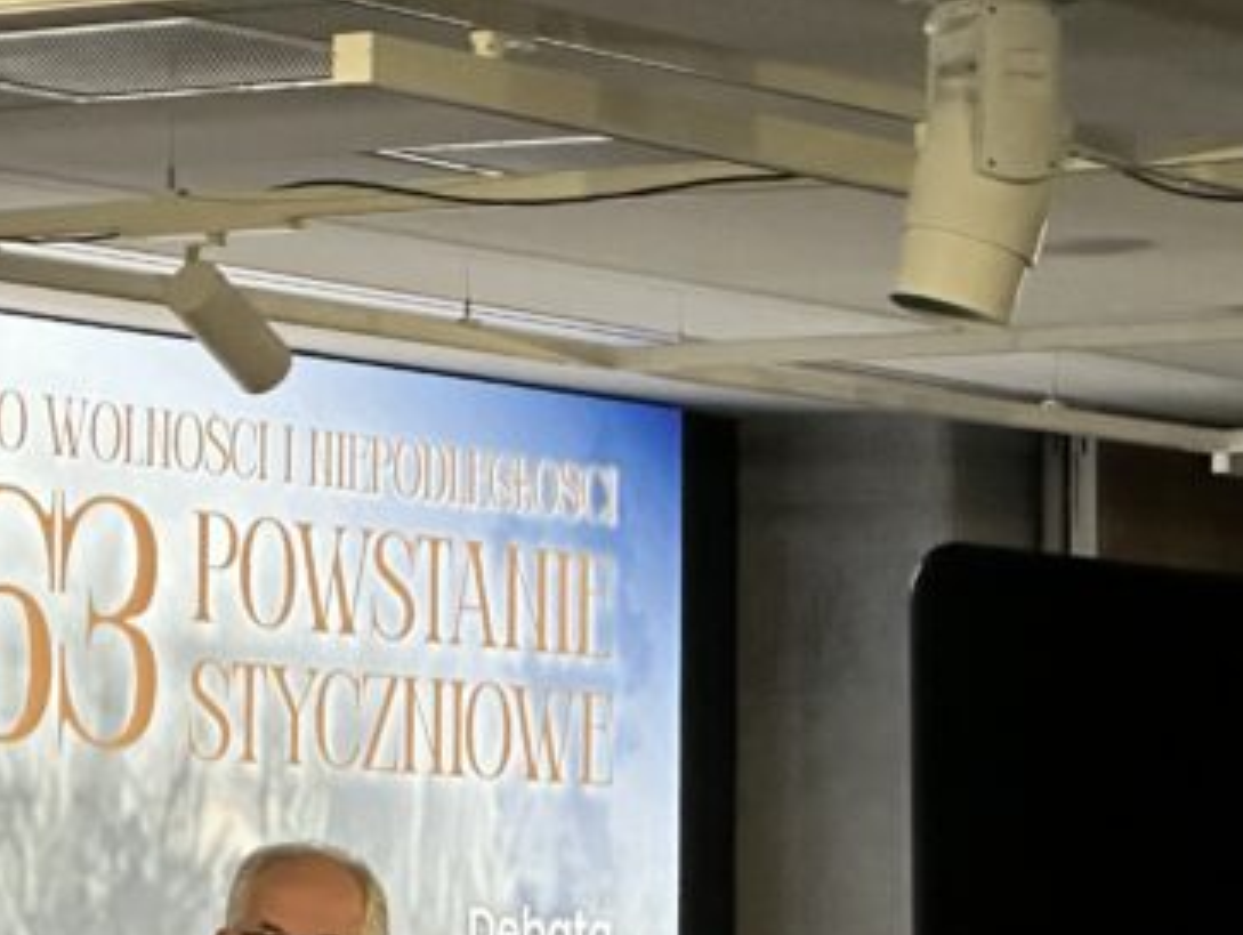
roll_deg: +1.6
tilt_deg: +3.5
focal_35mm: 217
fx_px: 7800
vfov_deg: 6.9
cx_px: 312
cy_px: 706
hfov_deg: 9.1
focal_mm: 9
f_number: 2.8
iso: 200
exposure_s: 1/69
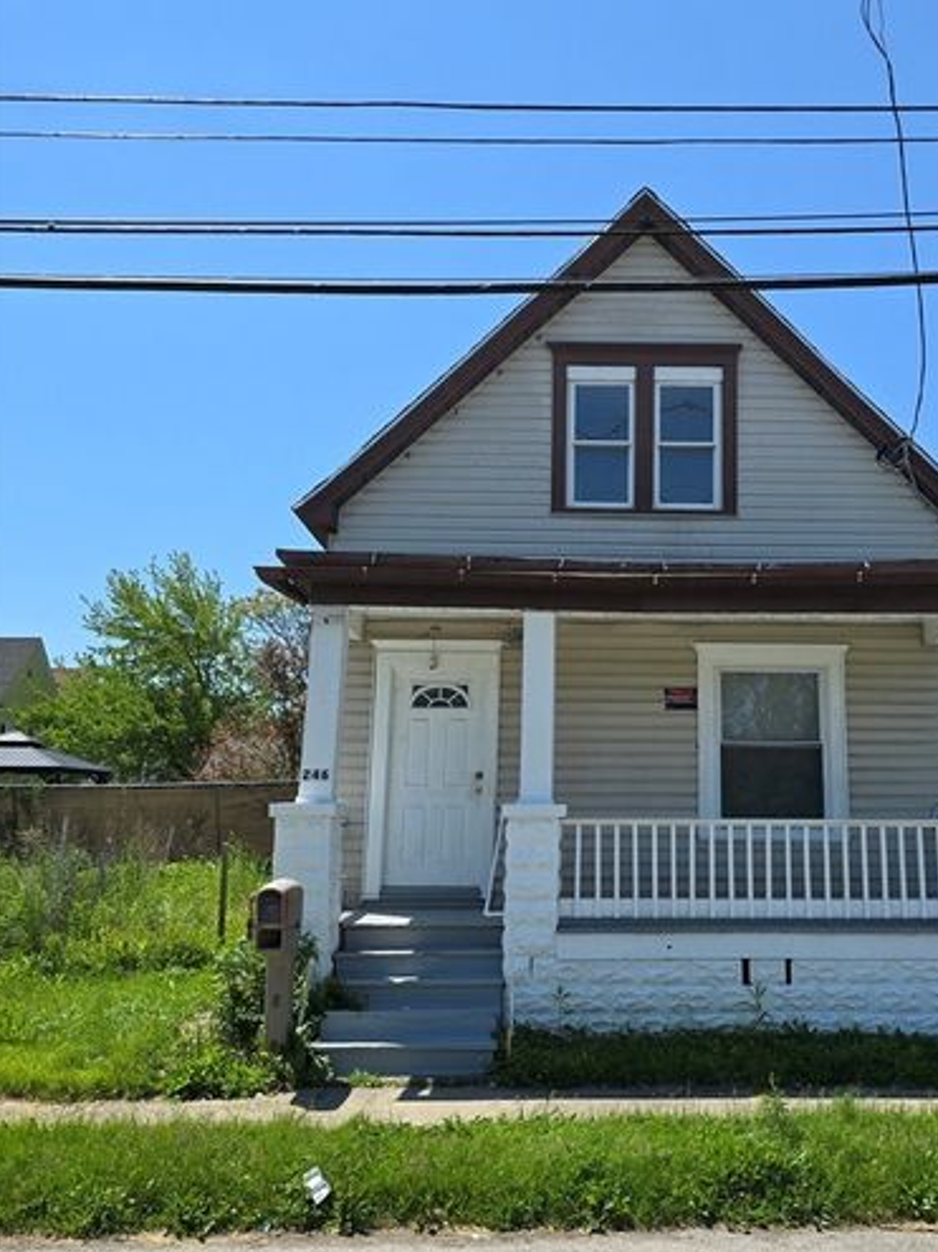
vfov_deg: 58.4
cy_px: 621
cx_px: 617
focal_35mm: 31
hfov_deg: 44.8
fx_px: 1121
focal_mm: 6.3
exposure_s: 1/775
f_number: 1.7
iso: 12
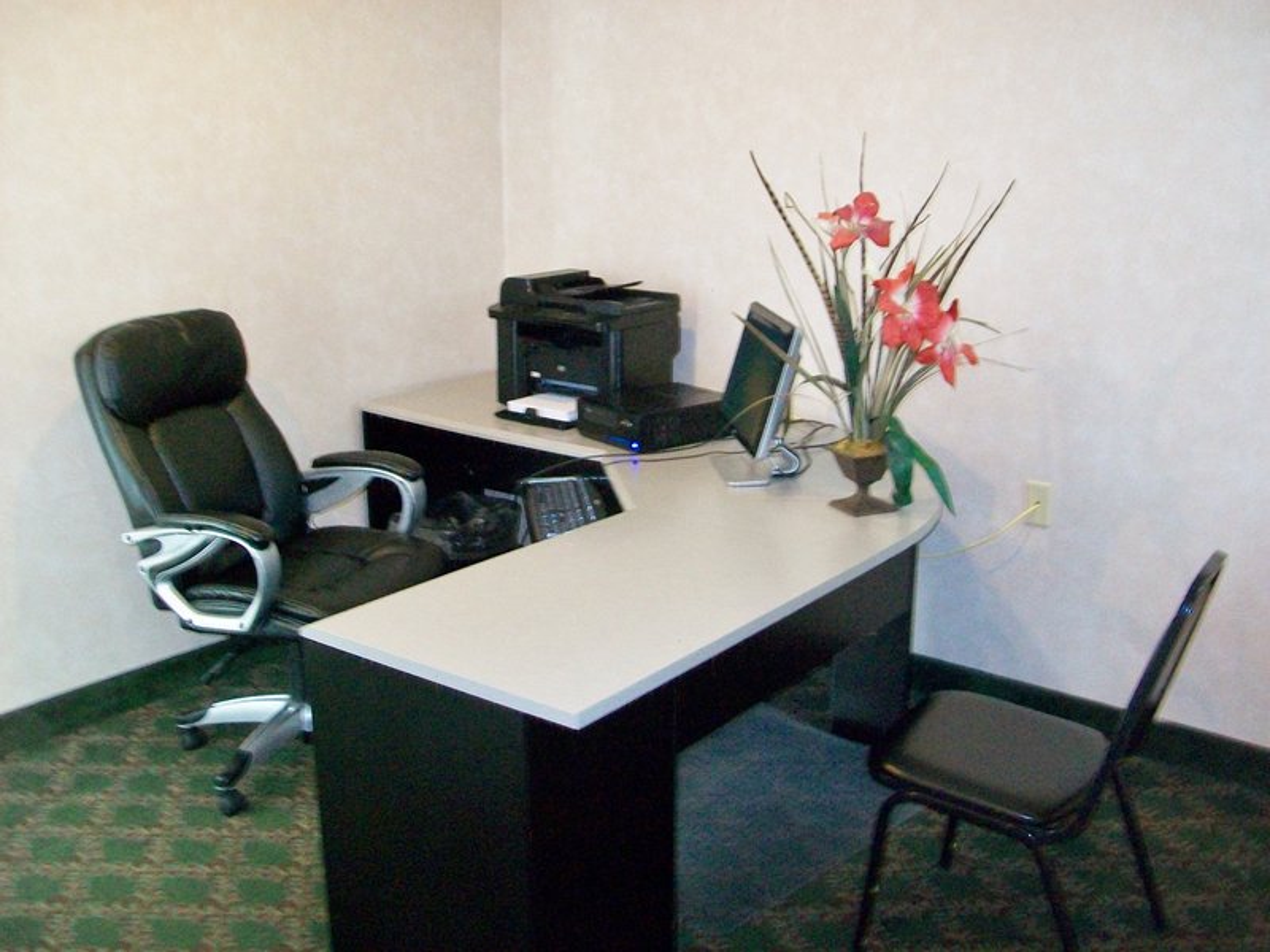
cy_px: 476
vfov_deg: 39.7
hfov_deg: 51.4
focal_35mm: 36
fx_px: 1321
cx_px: 635
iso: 200
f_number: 2.7
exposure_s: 1/30
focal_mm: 6
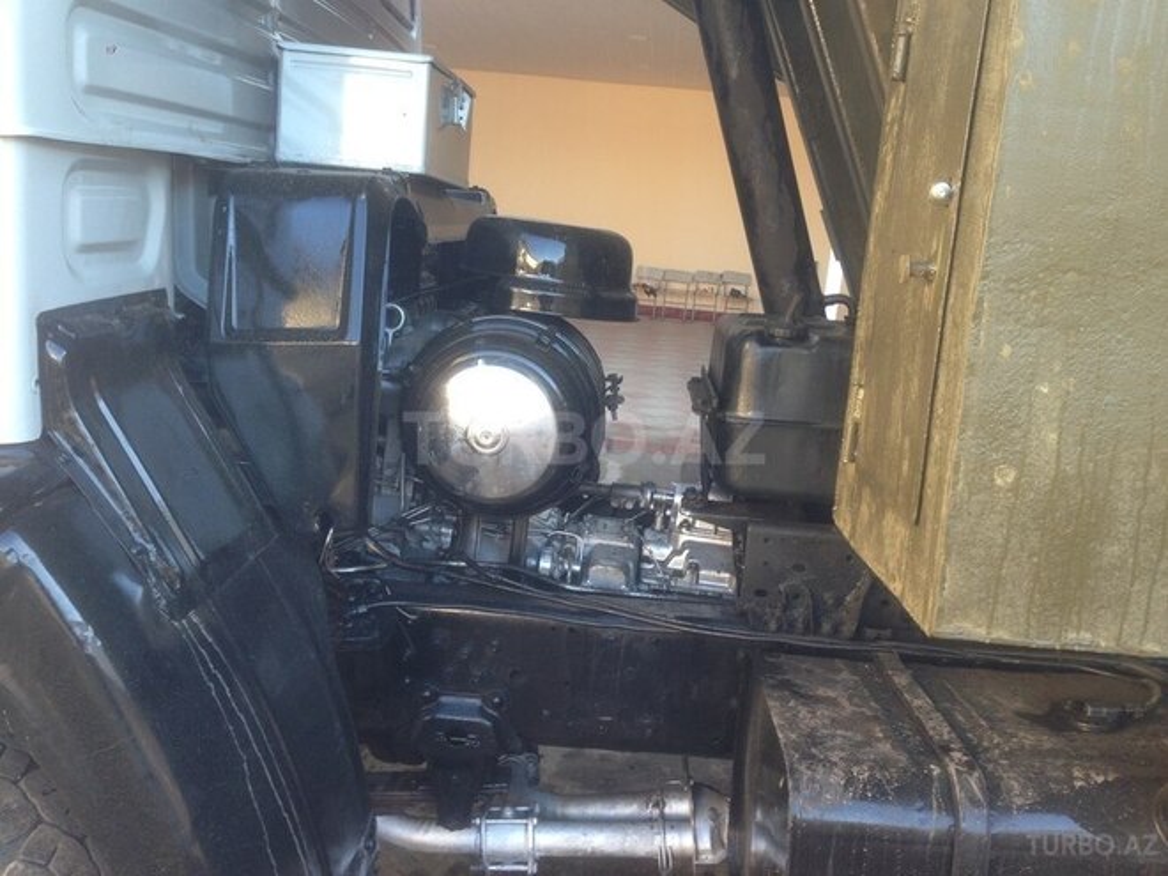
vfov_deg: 42.9
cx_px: 584
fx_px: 1113
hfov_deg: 55.4
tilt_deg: -12.0
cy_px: 438
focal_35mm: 33
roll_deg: -4.3
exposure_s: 1/40
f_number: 2.4
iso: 50
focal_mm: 4.12
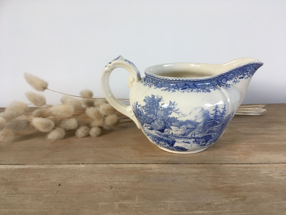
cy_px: 108
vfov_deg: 48.2
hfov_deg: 61.7
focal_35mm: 29
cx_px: 143
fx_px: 240
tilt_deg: -18.2
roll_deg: +1.5
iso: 80
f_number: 2.2
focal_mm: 4.15
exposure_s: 1/33
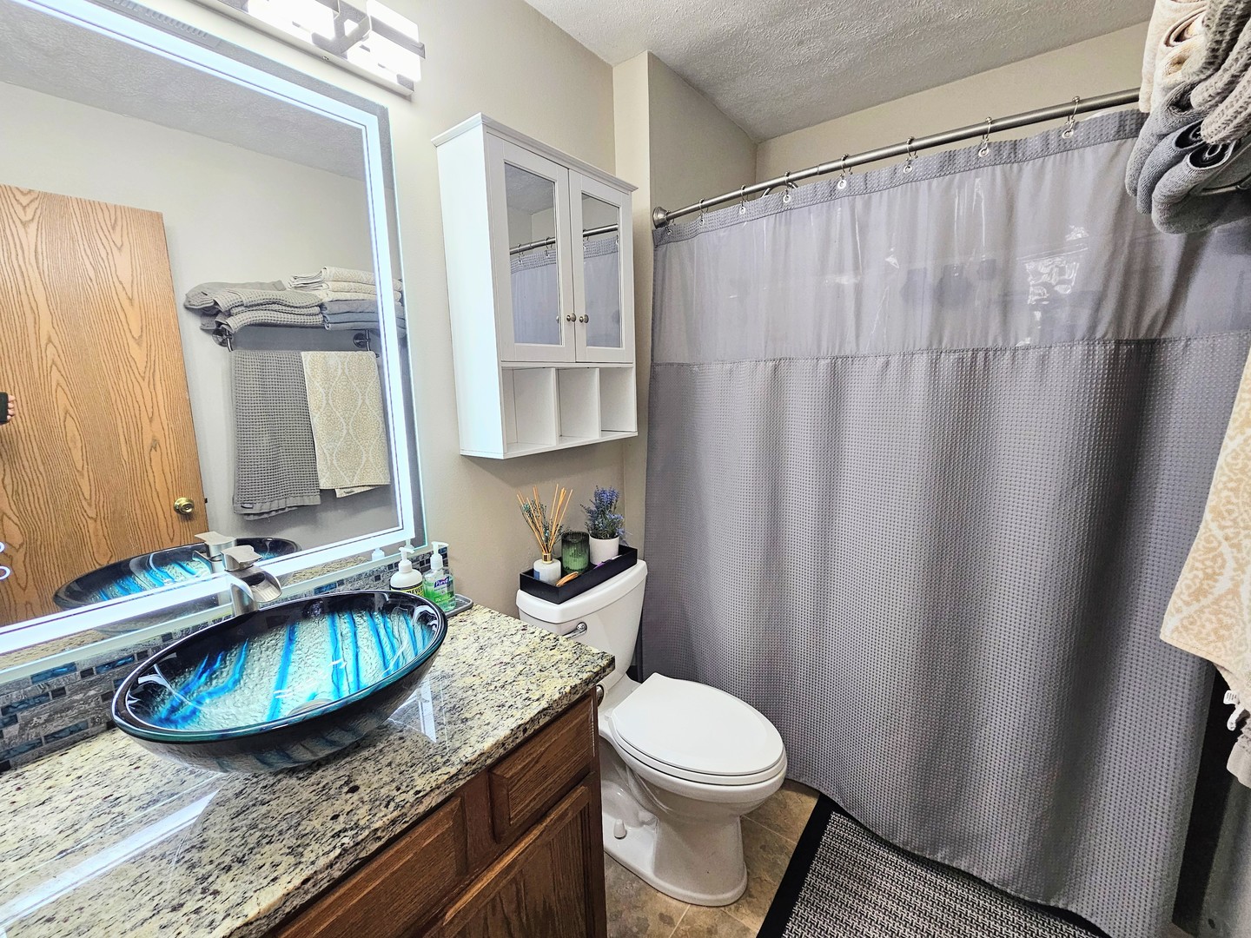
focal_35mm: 13
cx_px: 626
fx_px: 470
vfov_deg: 89.9
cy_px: 469
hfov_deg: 106.2
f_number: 2.2
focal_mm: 2.2
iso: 200
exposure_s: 1/60
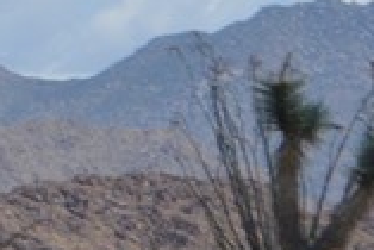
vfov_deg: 2.4
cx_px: -848
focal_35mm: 570
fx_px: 5932
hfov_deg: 3.5
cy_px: 76
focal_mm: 55
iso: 400
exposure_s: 1/2000
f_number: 7.1
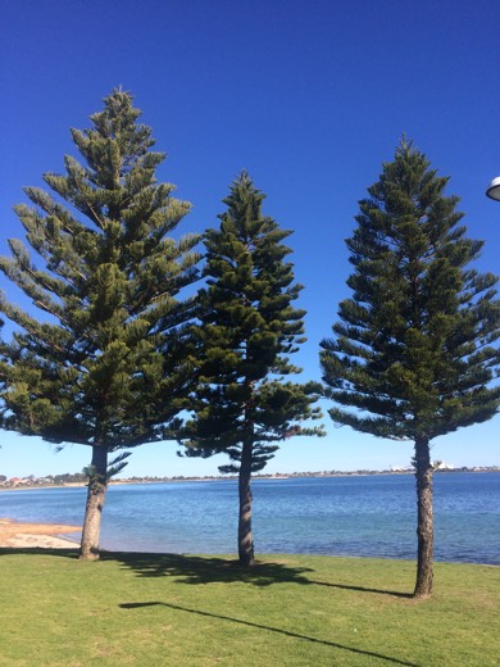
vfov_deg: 61.7
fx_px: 559
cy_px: 334
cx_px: 250
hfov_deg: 48.2
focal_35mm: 29
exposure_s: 1/1709
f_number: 2.2
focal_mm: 4.15
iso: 32
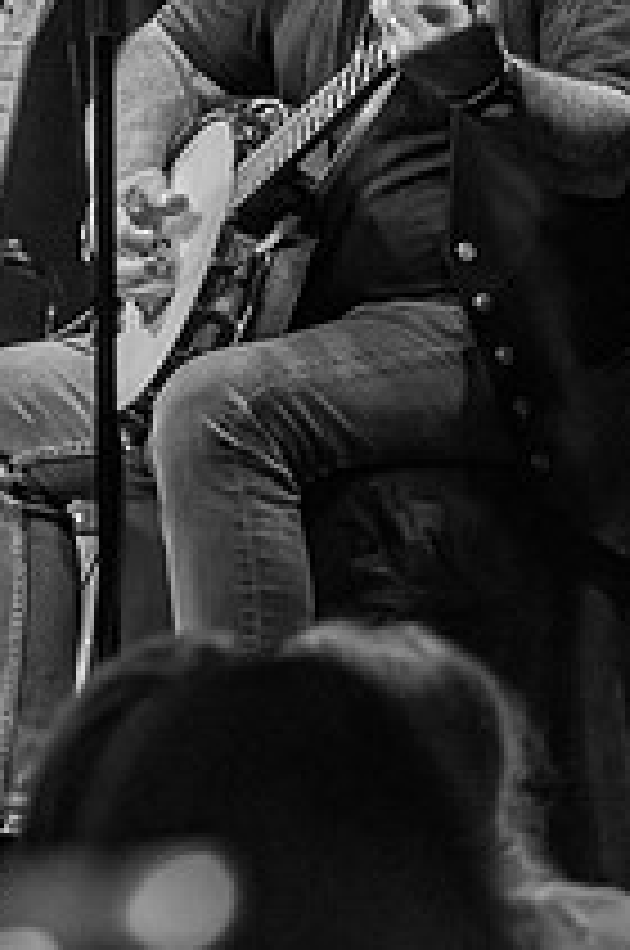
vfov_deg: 4.4
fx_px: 12430
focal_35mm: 472
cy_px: 58
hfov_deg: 2.9
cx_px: -496
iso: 1600
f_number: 3.2
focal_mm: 160
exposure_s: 1/160
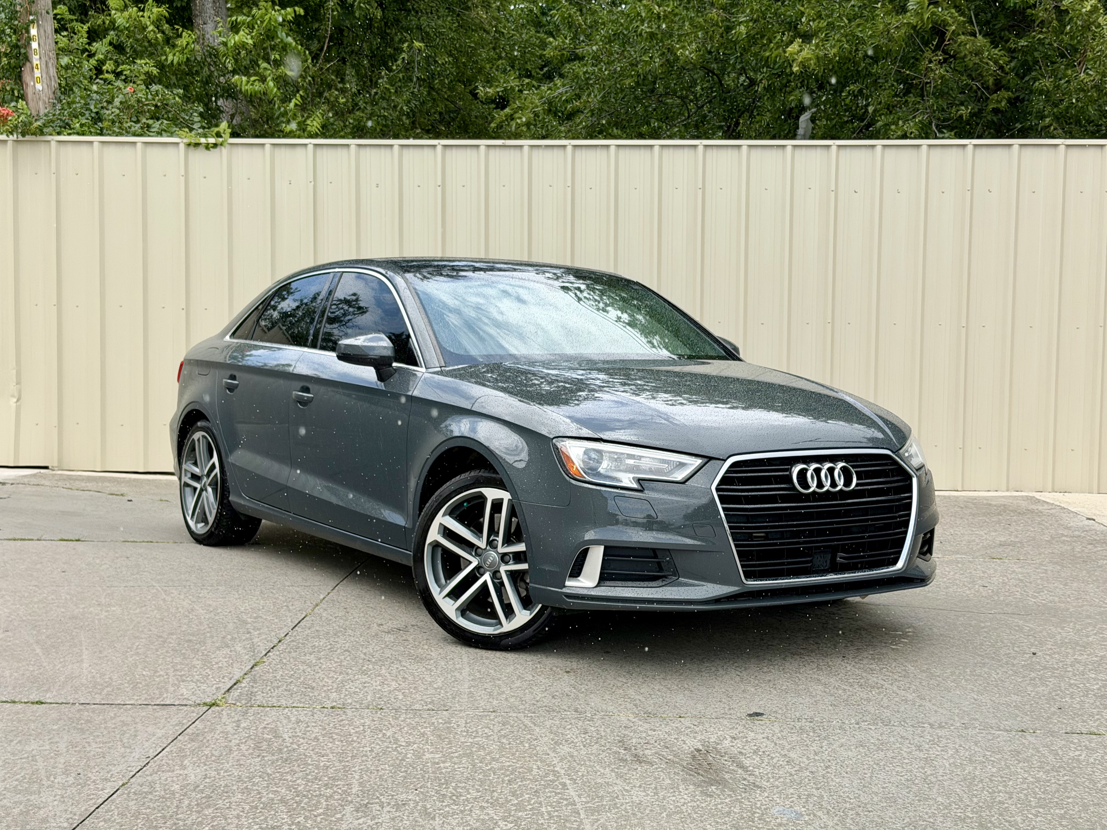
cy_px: 415
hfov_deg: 39.7
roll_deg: -1.2
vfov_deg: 30.3
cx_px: 554
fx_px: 1535
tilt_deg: -4.0
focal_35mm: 48
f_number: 1.78
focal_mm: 6.76
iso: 64
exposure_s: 1/1242
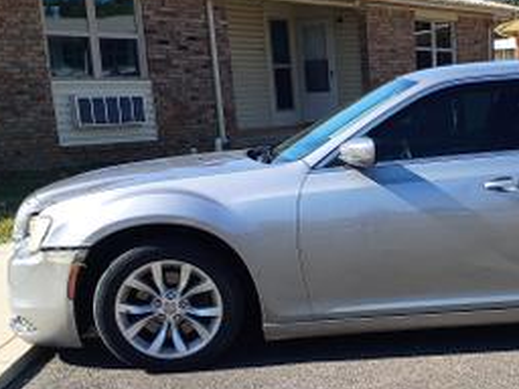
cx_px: 483
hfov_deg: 31.9
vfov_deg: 25.4
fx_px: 855
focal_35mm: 57
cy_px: 292
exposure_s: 1/749
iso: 100
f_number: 1.8
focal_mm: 4.27
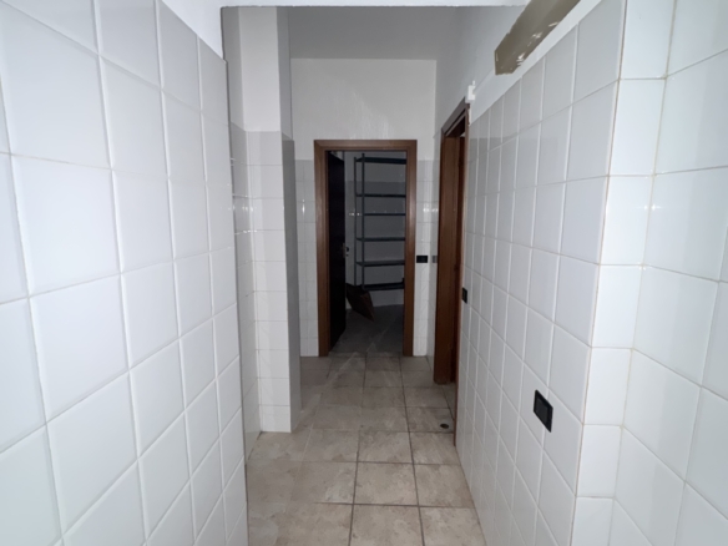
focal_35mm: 14
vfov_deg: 85.7
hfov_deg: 102.1
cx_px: 364
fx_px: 294
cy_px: 273
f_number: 2.2
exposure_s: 1/16
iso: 1000
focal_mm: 2.22
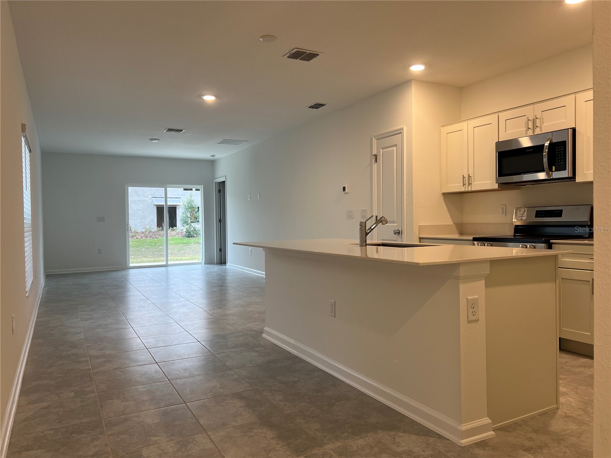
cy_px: 229
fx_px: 459
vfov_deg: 53.1
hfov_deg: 67.3
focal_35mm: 26
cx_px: 306
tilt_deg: -1.2
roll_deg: +0.9
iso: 100
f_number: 1.5
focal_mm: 5.7
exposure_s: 1/120
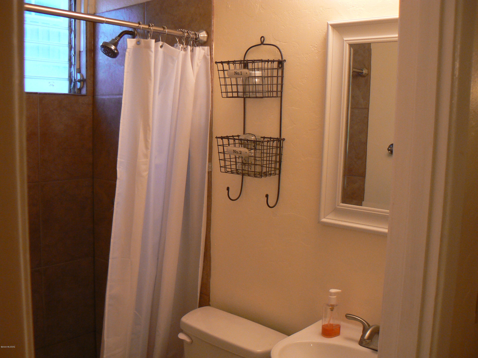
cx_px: 239
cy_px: 179
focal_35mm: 36
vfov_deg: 39.7
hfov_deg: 51.4
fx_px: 497
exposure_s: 1/30
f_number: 2.8
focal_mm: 6
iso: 160
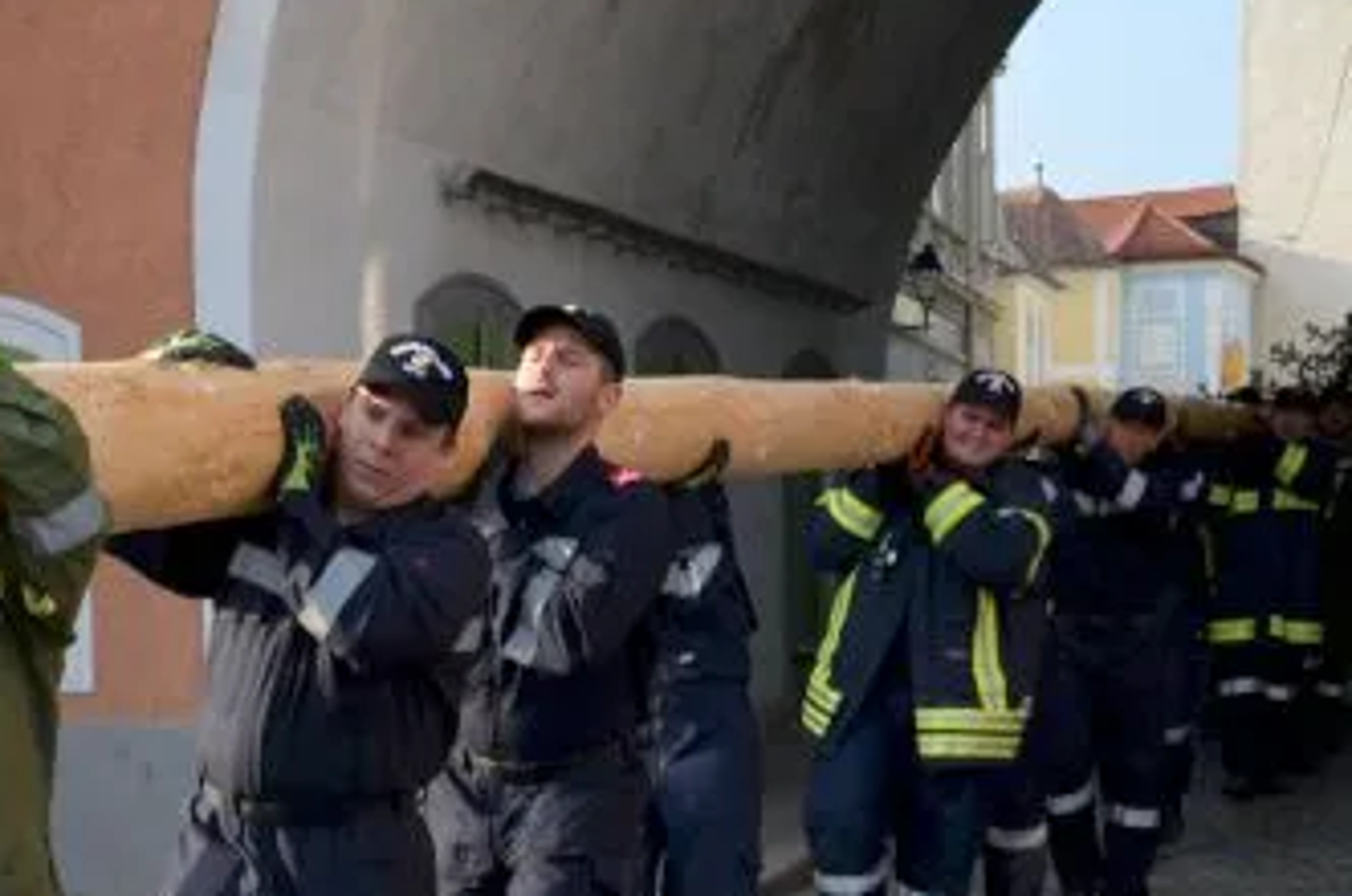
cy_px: 823
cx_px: 37
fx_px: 3299
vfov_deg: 15.3
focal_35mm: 88
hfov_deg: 22.4
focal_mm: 30
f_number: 8
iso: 200
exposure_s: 1/200
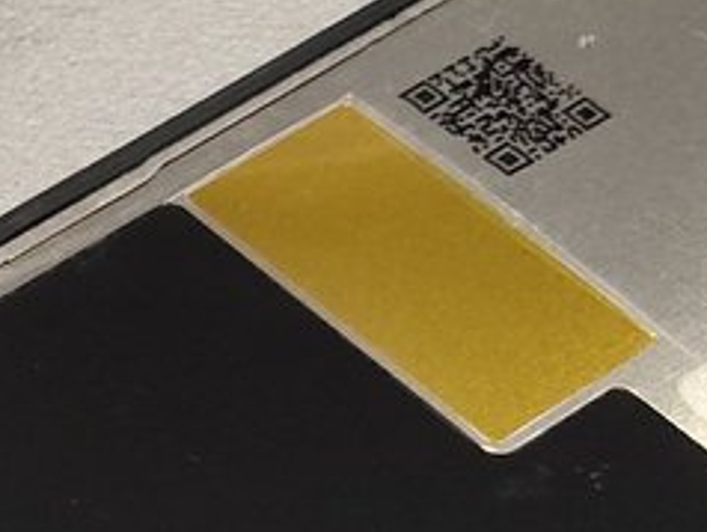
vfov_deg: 7.5
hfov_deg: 9.7
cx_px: -541
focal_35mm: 194
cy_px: 804
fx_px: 3966
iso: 320
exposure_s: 1/50
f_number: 1.79
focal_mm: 4.71
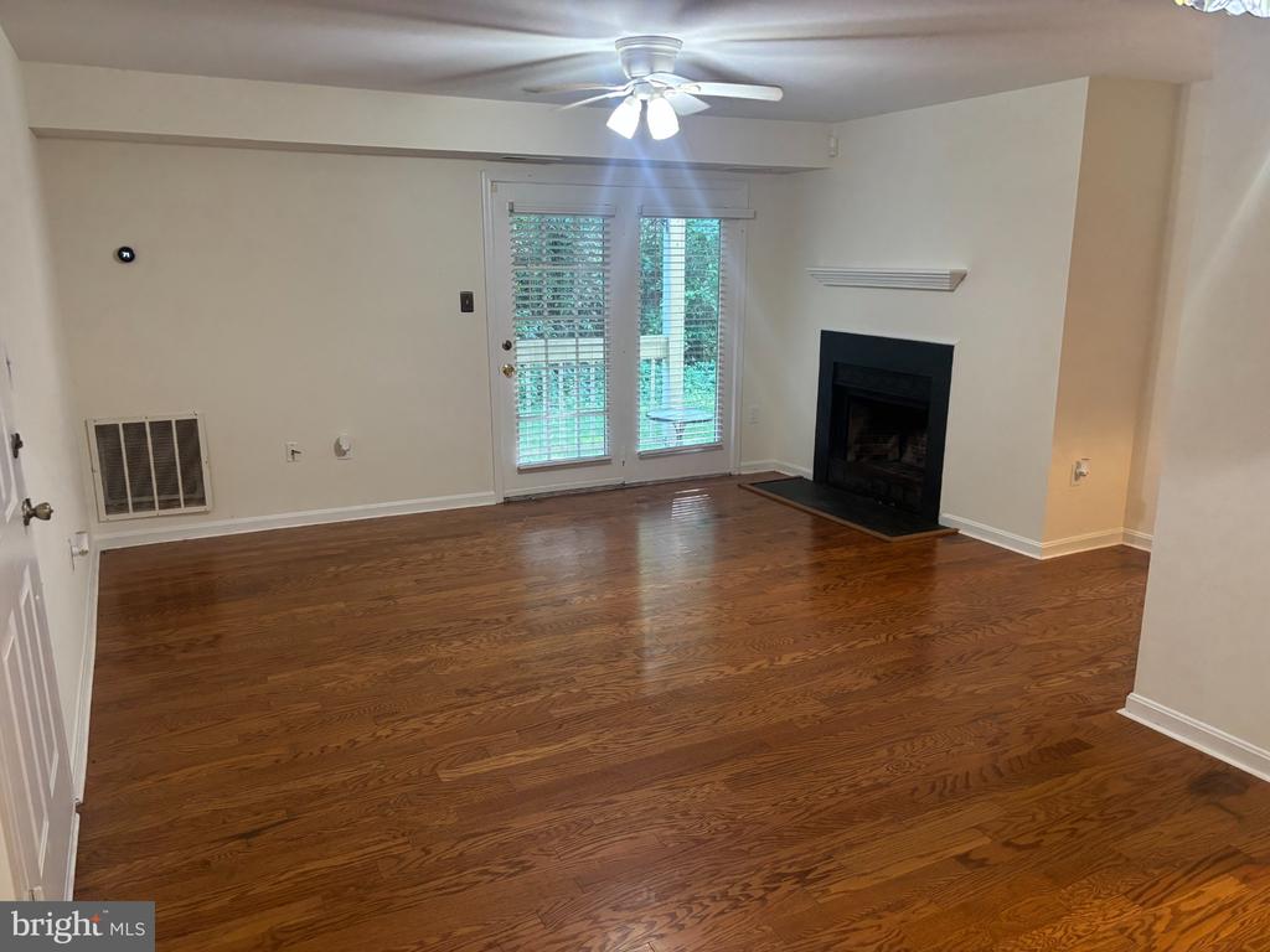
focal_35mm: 26
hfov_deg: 67.3
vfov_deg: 53.1
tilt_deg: -13.4
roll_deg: +0.0
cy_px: 476
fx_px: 954
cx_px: 635
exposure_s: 1/60
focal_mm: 5.96
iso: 320
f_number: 1.6
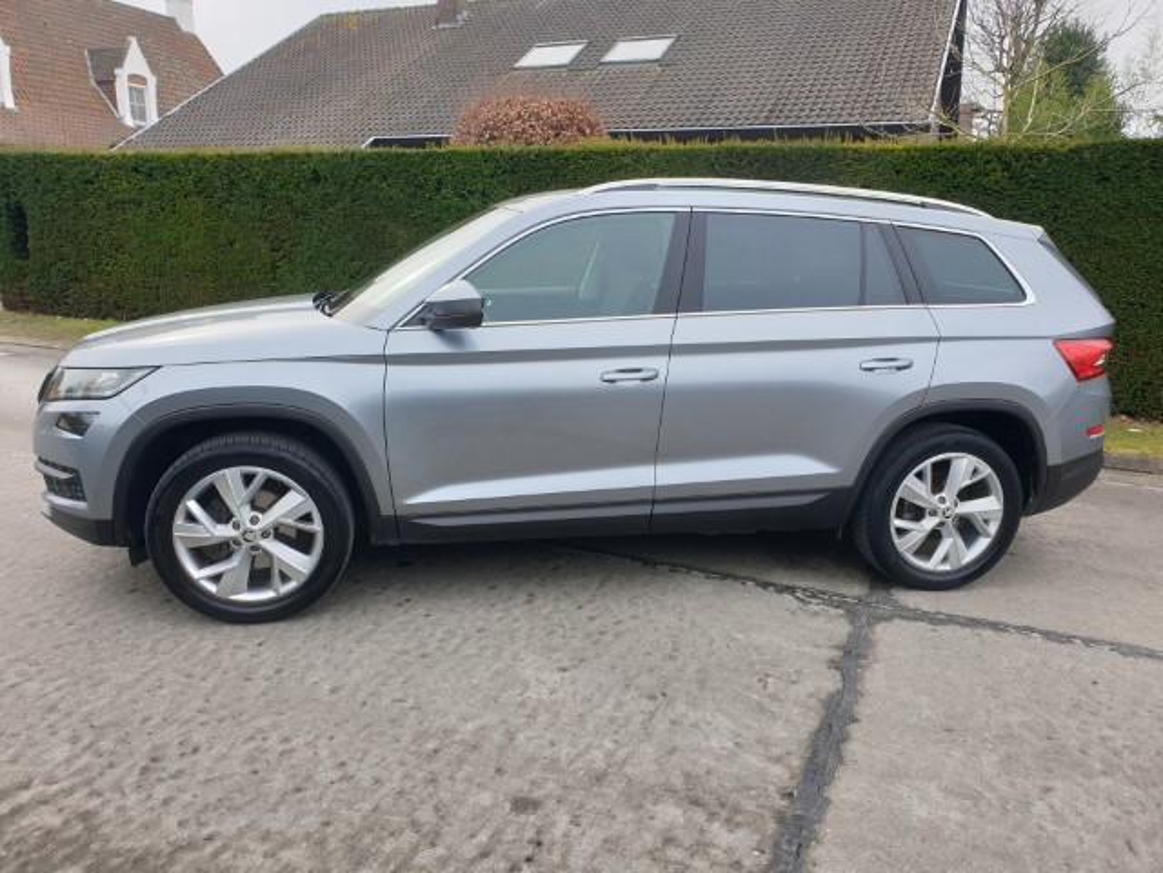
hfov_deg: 67.3
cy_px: 436
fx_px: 874
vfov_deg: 53.1
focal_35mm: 26
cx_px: 582
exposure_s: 1/352
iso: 50
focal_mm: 4.3
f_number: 2.4
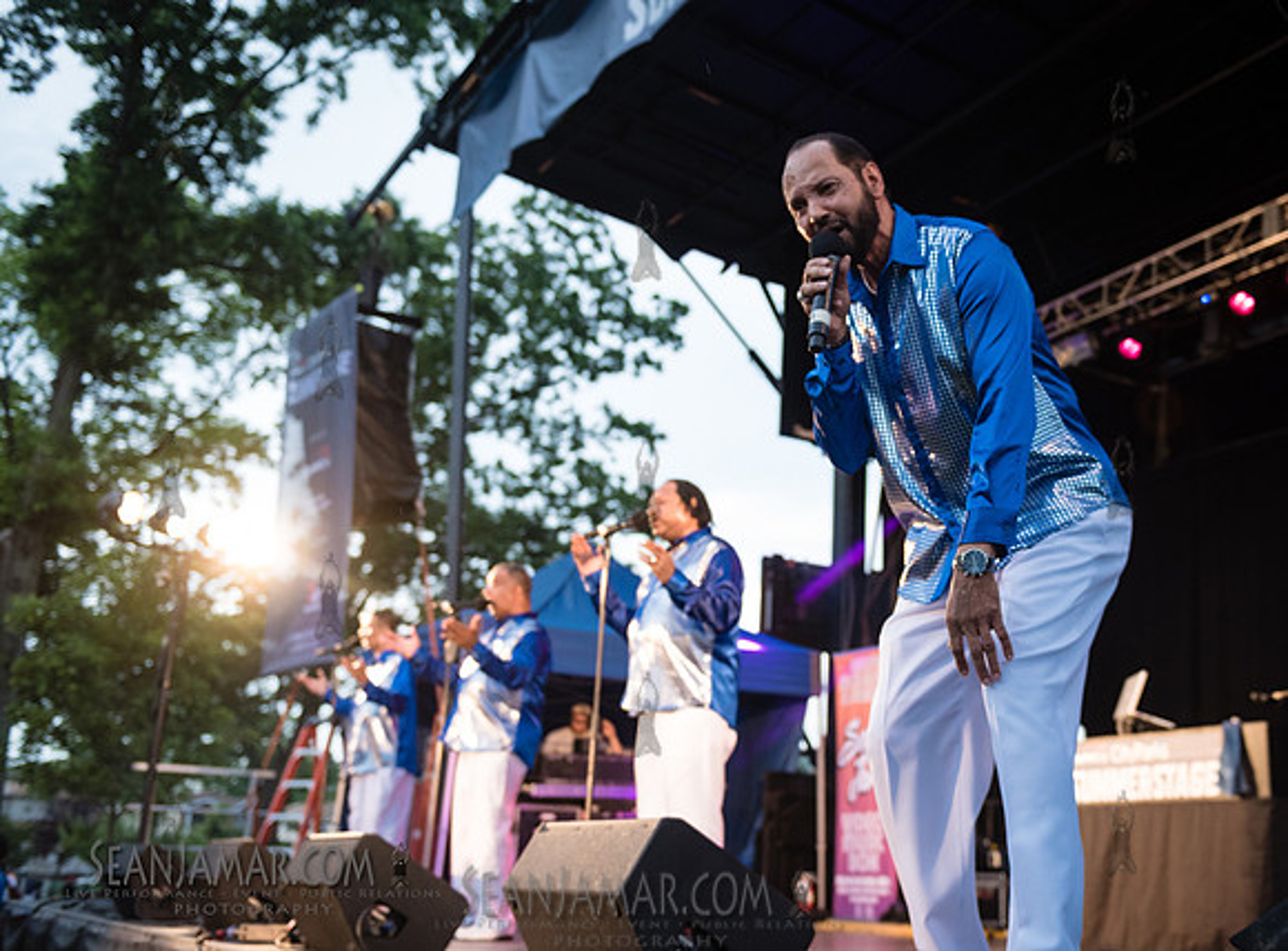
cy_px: 455
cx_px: 802
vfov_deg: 36.8
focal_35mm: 39
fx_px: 1426
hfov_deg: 48.2
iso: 1250
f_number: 3.2
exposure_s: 1/250
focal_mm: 32
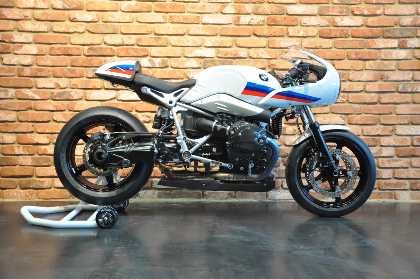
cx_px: 210
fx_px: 489
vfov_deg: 31.8
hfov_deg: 46.4
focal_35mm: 42
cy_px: 140
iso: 400
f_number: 4
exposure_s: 1/15
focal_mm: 28
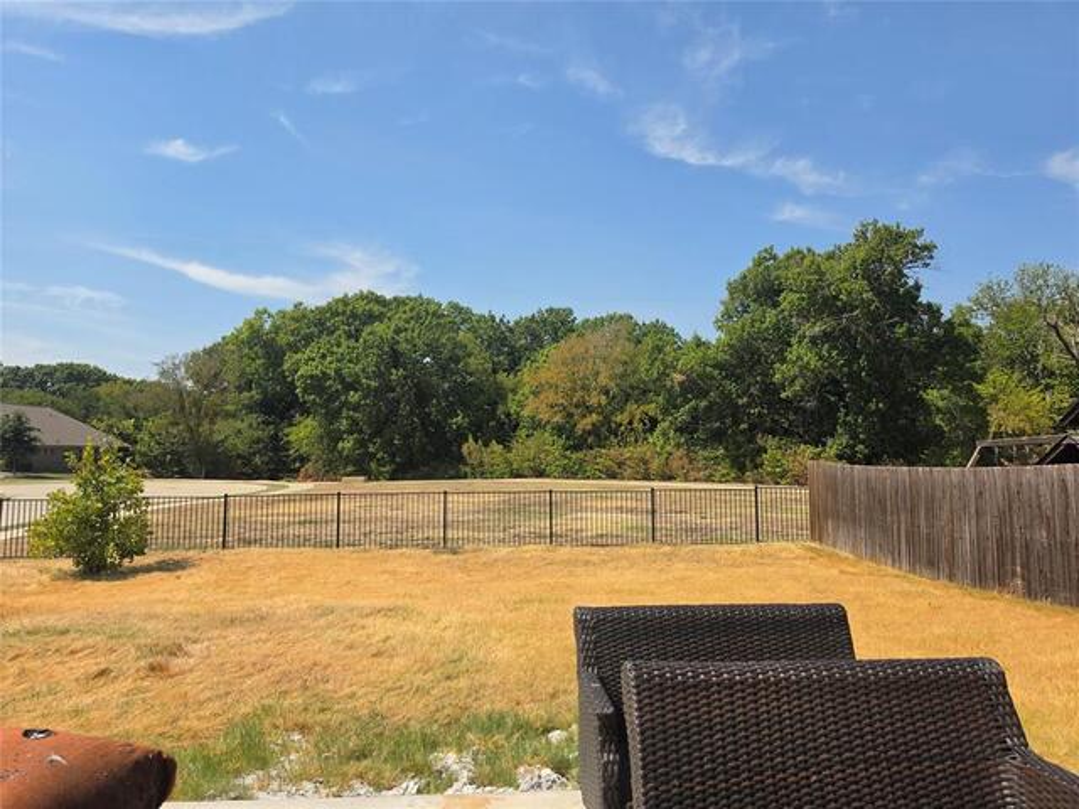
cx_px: 540
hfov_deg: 73.9
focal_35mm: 23
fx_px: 717
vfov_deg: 58.9
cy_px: 404
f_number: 1.4
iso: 64
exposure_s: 1/7058
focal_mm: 6.5
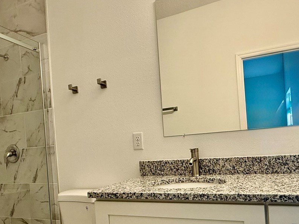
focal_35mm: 28
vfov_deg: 48.9
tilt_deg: +0.7
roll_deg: +4.1
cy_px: 148
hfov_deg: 63.2
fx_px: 242
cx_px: 169
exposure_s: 1/120
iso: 125
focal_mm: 2.22
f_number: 2.2
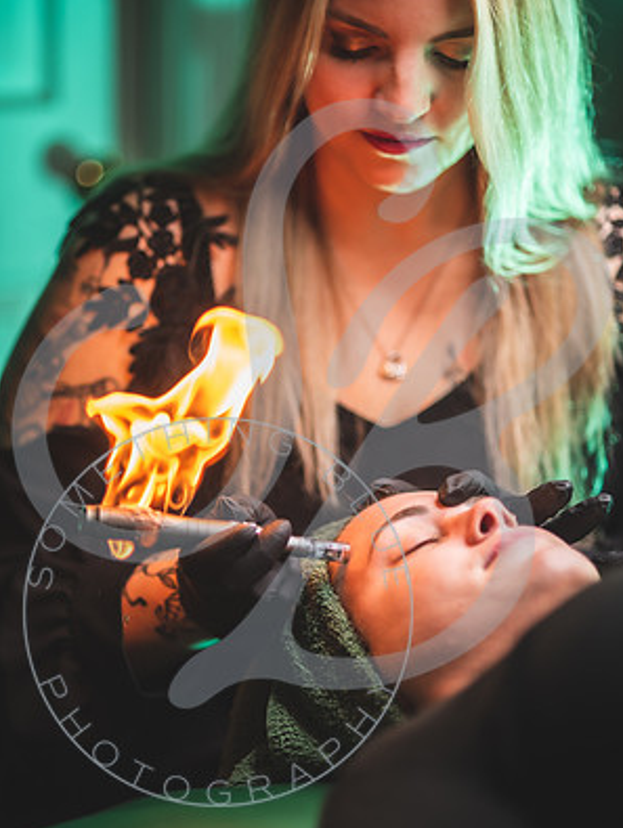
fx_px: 2228
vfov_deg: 21.1
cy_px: 453
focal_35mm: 93
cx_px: 313
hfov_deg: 15.9
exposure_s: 1/200
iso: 100
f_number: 1.8
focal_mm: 85
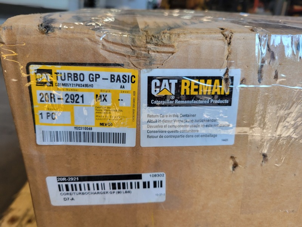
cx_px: 151
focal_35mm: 26
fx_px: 227
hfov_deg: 67.3
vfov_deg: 53.1
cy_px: 114
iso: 64
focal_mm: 5.4
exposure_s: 1/120
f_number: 1.8
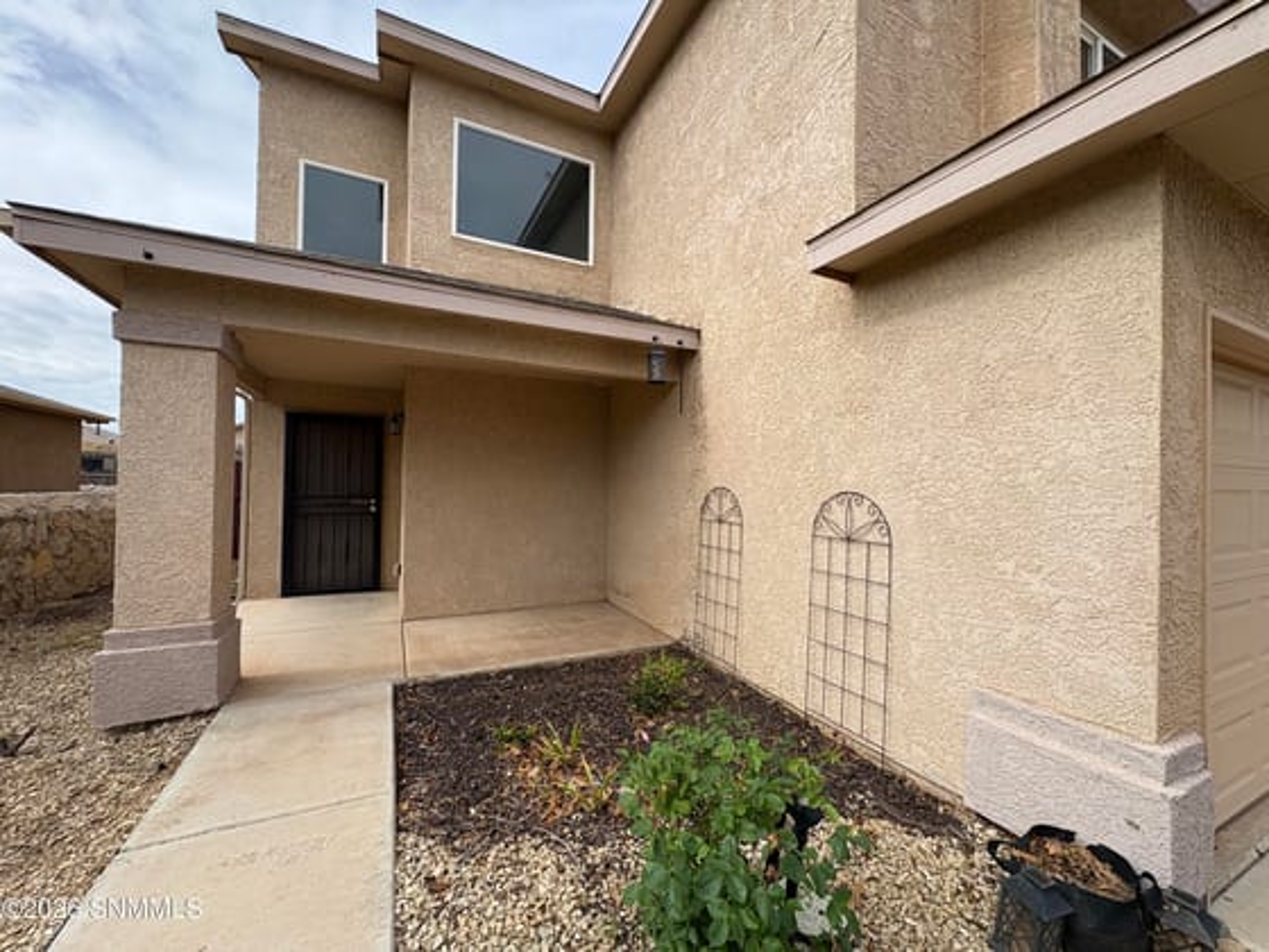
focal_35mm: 14
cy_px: 476
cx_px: 634
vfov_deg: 85.7
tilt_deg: +1.6
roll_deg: -0.4
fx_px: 513
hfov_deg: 102.1
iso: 40
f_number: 2.2
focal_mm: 2.22
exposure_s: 1/1006
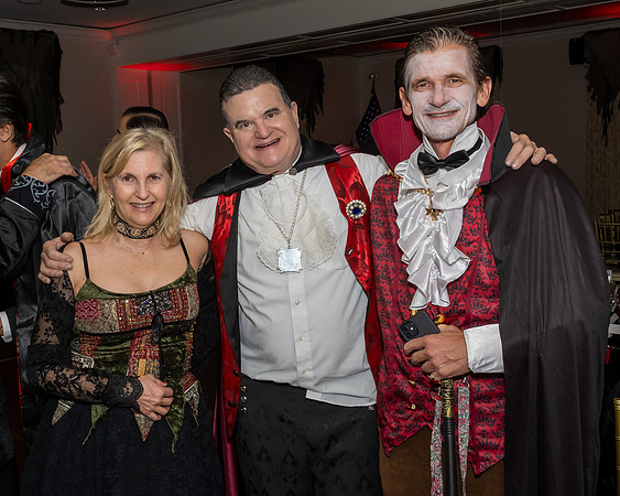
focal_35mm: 42
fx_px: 768
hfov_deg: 43.9
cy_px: 237
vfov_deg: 35.7
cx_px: 280
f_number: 8
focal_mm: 20
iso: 800
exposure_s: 1/250
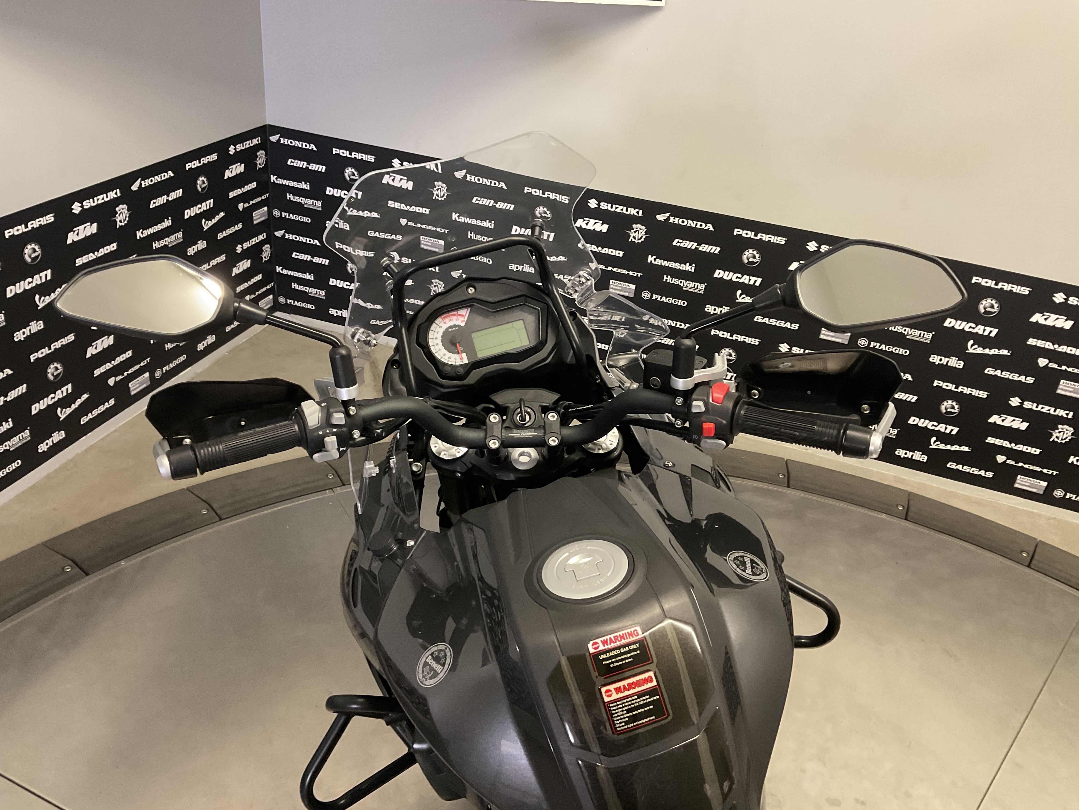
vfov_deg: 48.2
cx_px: 540
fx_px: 904
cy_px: 405
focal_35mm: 29
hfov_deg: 61.7
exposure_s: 1/40
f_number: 1.8
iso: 250
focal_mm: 3
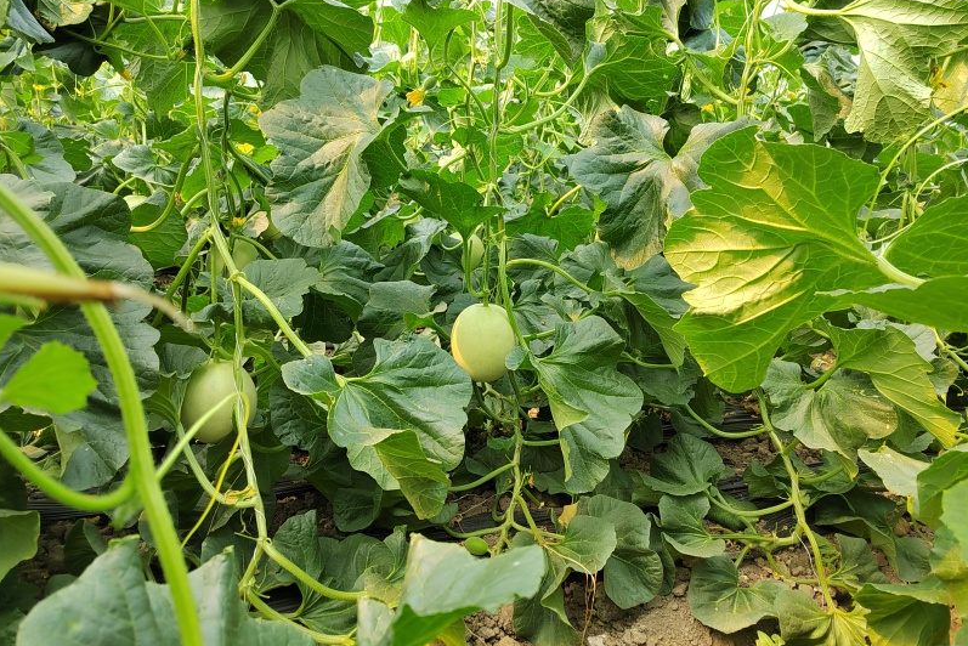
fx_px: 646
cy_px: 291
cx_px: 483
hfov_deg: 73.7
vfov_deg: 53.1
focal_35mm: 24
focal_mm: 5.52
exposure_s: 1/100
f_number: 1.9
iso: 129
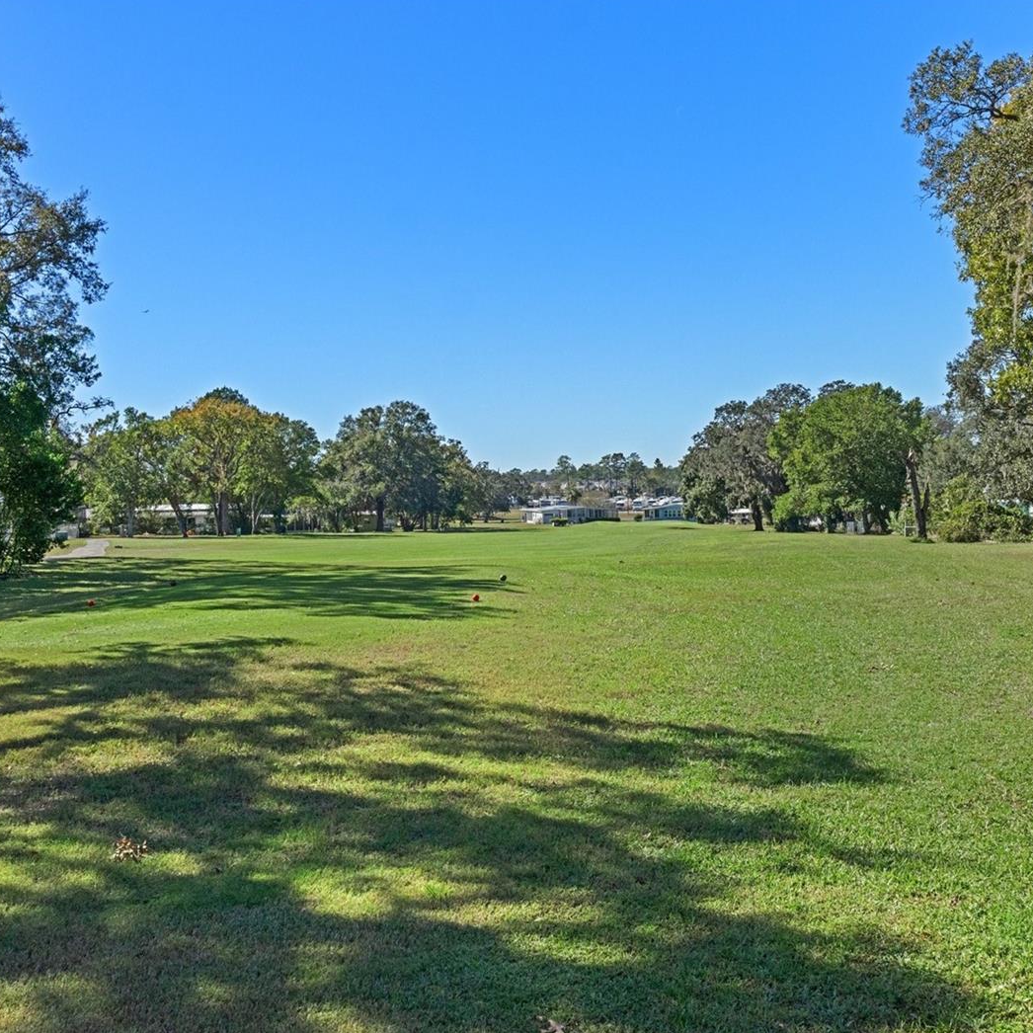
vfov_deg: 42.8
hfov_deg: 42.8
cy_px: 518
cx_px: 574
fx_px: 1317
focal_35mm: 39
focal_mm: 20
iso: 640
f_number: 8
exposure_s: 1/500
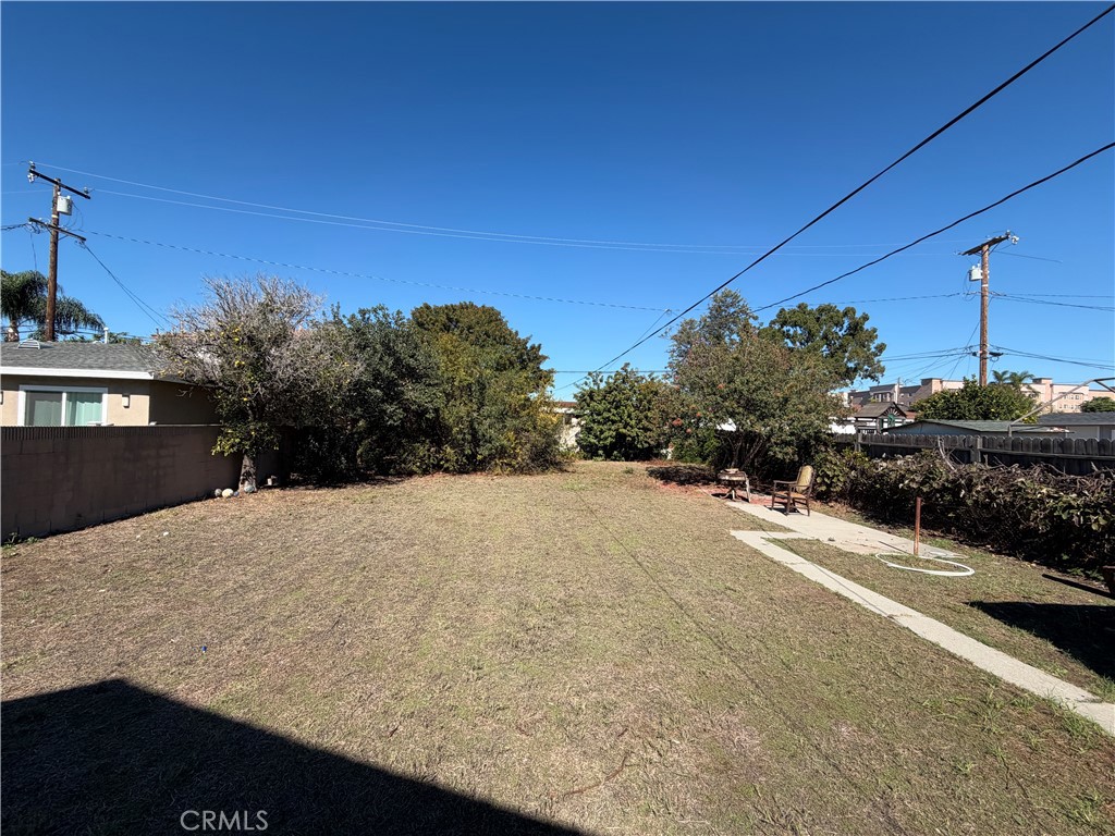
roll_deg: -1.2
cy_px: 418
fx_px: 451
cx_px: 558
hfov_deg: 102.1
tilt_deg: +1.3
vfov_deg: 85.7
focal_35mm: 14
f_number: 2.2
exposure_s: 1/770
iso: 25
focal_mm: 2.22
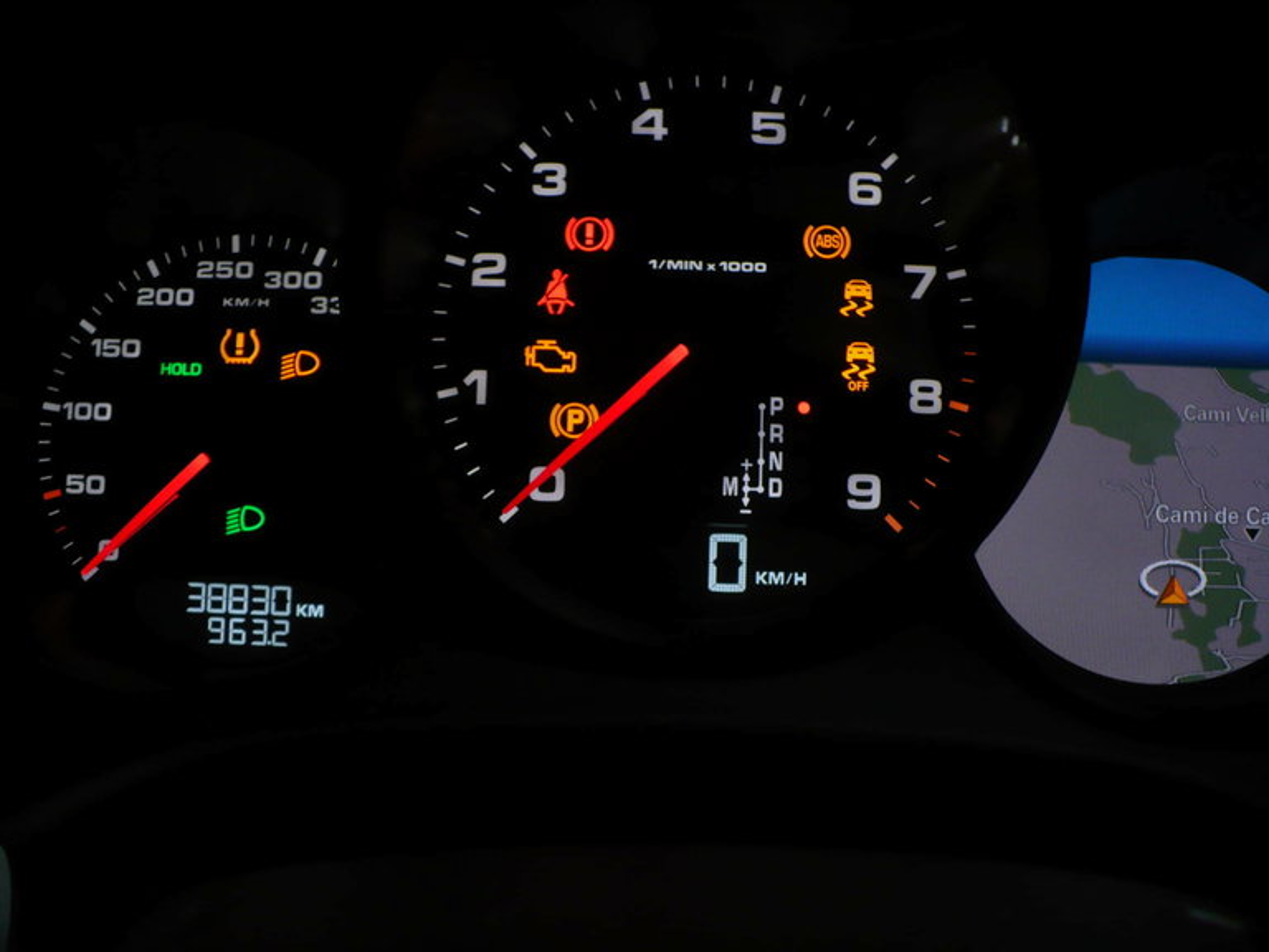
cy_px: 476
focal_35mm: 37
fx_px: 1356
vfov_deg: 38.7
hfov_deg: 50.1
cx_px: 634
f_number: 2.8
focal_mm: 6.1
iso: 200
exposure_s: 1/8
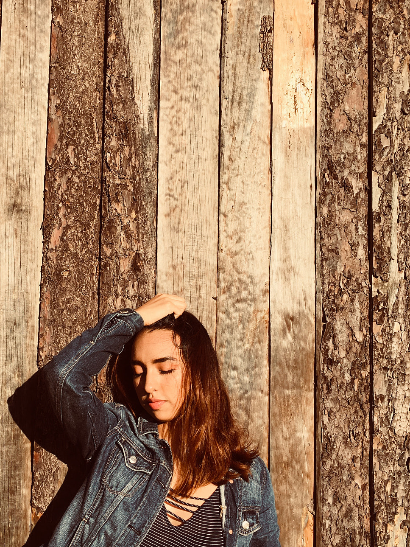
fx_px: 568
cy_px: 316
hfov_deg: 39.5
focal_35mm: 36
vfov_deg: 51.2
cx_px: 163
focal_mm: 4.15
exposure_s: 1/1026
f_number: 2.2
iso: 25
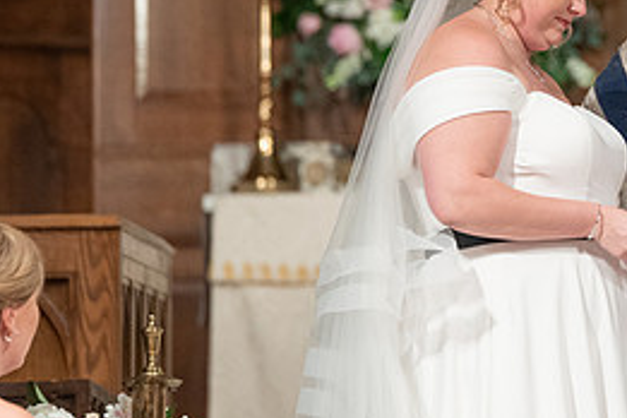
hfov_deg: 3.9
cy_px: 53
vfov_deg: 2.6
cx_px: 783
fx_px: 9282
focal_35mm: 533
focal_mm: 198
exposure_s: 1/100
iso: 2000
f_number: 4
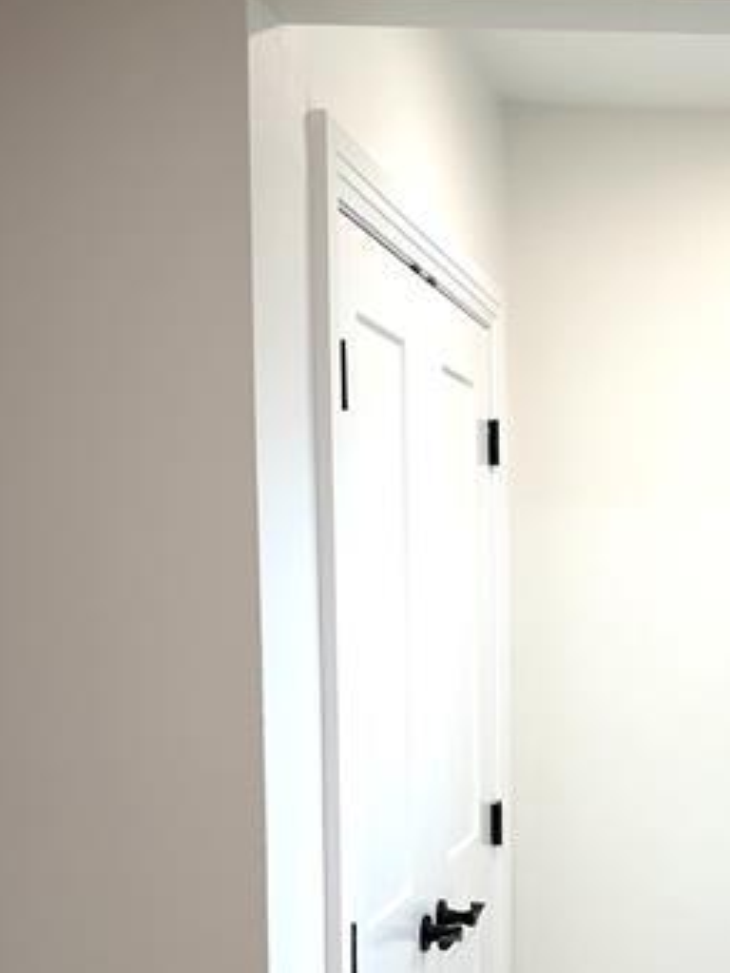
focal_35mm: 54
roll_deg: -2.0
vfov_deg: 34.6
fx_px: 1517
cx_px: 793
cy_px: 759
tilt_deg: -7.4
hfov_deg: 25.2
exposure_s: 1/122
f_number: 1.78
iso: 50
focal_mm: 6.86
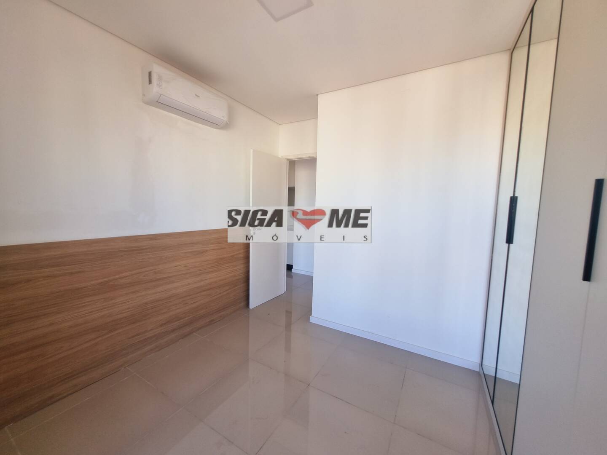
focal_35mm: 13
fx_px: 228
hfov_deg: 106.2
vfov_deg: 89.9
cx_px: 304
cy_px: 228
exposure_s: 1/60
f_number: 2.2
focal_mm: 1.74
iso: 50
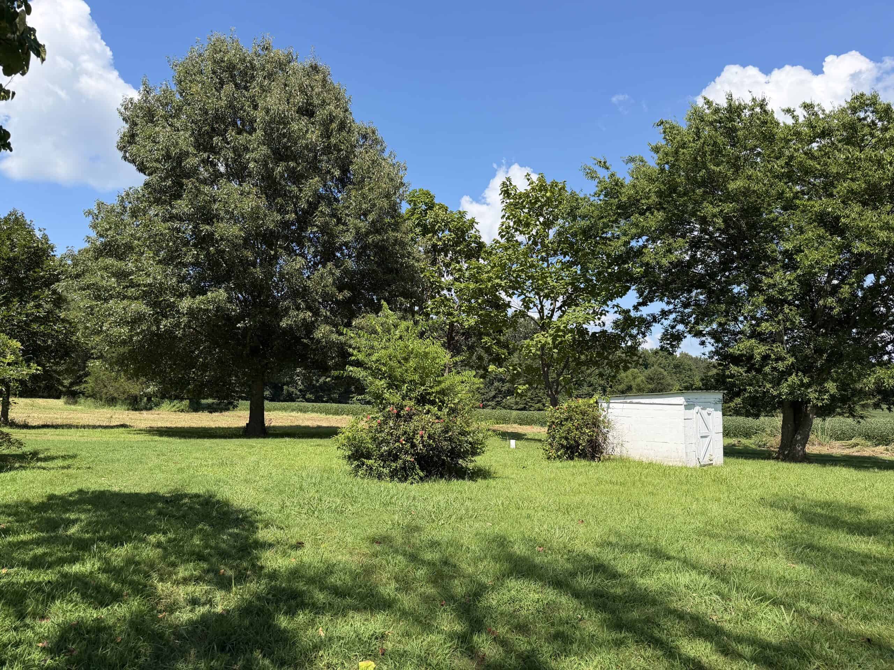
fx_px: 620
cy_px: 335
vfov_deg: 56.8
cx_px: 447
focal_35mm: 24
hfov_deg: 71.6
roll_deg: +1.2
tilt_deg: +5.5
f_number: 1.78
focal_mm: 6.76
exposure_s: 1/3584
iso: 100
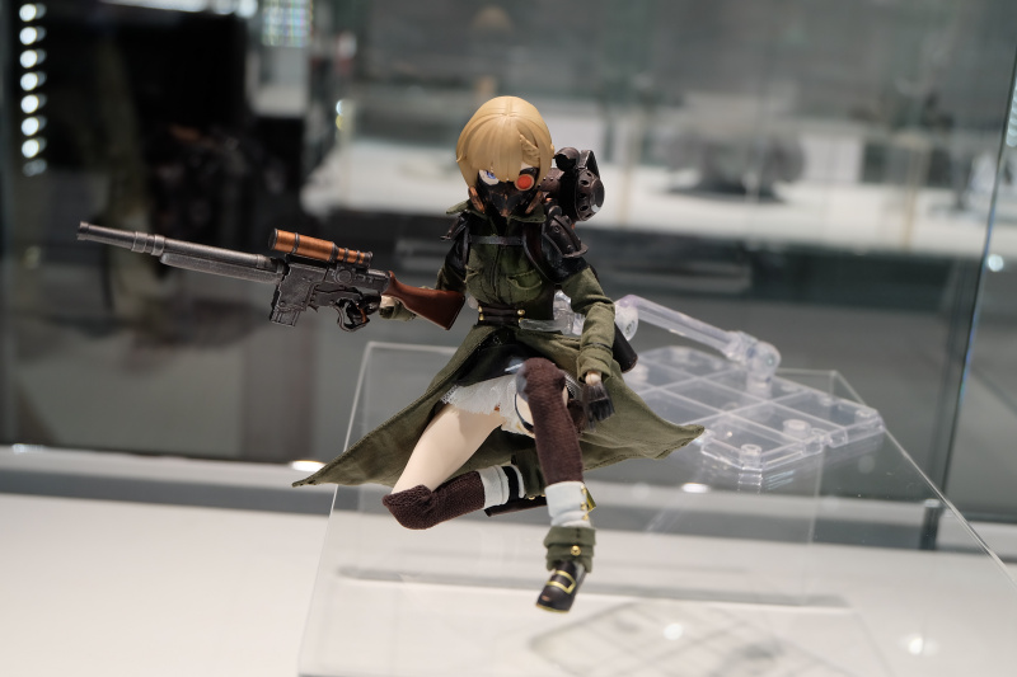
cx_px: 508
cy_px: 338
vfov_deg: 28.6
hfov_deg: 41.9
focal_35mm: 47
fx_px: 1327
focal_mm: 31
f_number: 5
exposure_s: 1/140
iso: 400
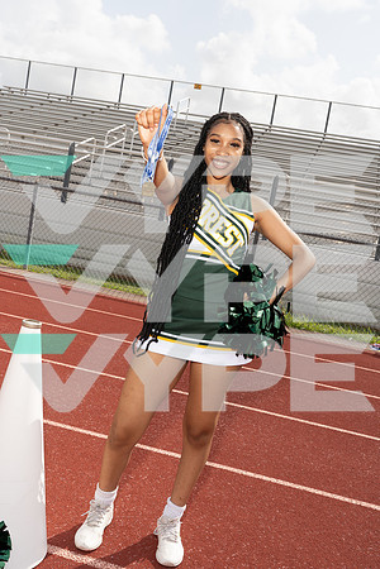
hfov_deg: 34.2
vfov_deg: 49.6
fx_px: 617
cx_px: 190
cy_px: 284
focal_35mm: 39
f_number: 11
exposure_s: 1/250
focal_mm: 39
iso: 200
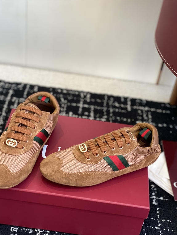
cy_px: 132
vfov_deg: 32.6
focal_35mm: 59
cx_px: 78
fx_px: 402
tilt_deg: -37.4
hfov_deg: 24.8
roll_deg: -8.4
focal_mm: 6
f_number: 2
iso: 80
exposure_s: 1/122
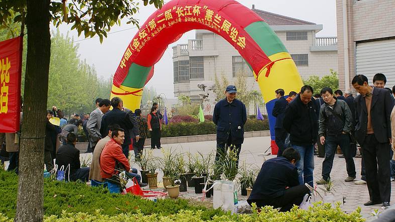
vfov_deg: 24.9
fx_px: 503
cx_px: 197
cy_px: 110
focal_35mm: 48
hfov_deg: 42.9
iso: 100
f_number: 8
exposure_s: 1/125
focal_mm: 30
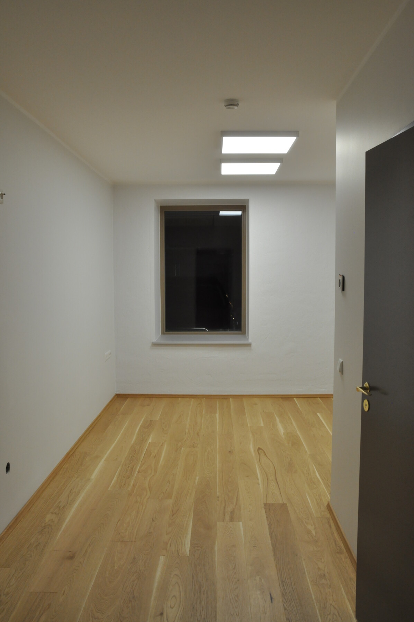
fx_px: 545
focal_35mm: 32
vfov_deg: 59.5
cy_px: 311
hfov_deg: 41.6
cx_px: 207
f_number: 13
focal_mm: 21
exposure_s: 1/20
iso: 800
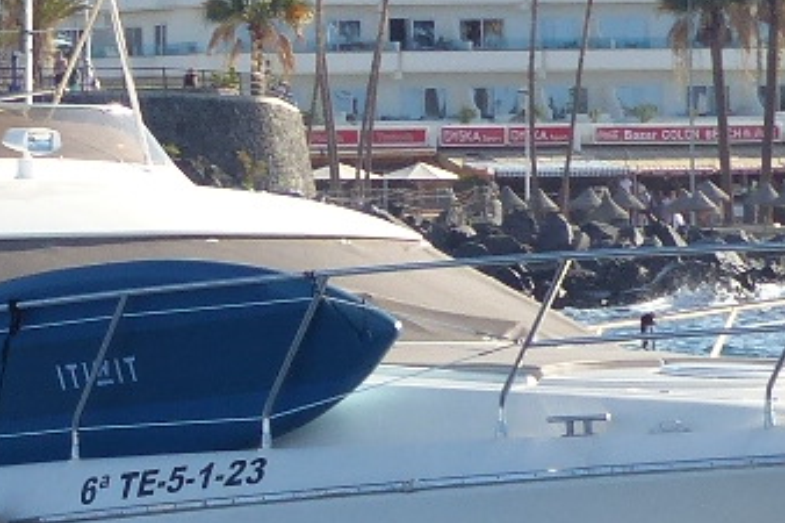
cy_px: 748
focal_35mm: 438
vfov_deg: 3.1
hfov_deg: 4.7
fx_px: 9546
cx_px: -12
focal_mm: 16
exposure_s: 1/640
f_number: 4
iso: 100
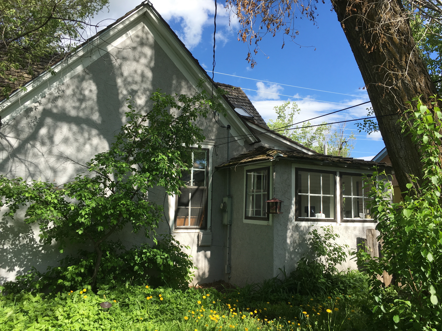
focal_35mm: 29
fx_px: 370
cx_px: 221
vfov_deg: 48.2
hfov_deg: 61.7
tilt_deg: +7.9
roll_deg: -1.0
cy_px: 166
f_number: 2.2
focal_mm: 4.15
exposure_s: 1/874
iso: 25
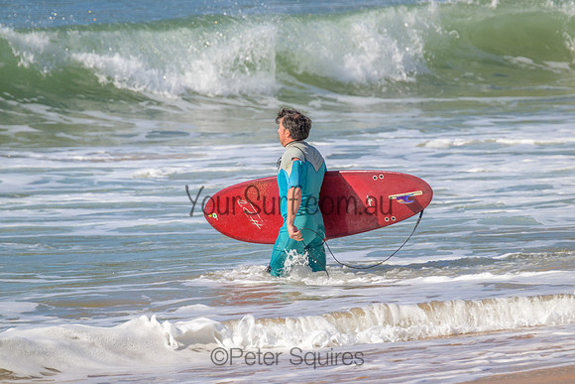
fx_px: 12780
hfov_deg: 2.6
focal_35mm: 800
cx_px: 288
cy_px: 192
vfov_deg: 1.7
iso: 800
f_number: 11
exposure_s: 1/2000
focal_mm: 800
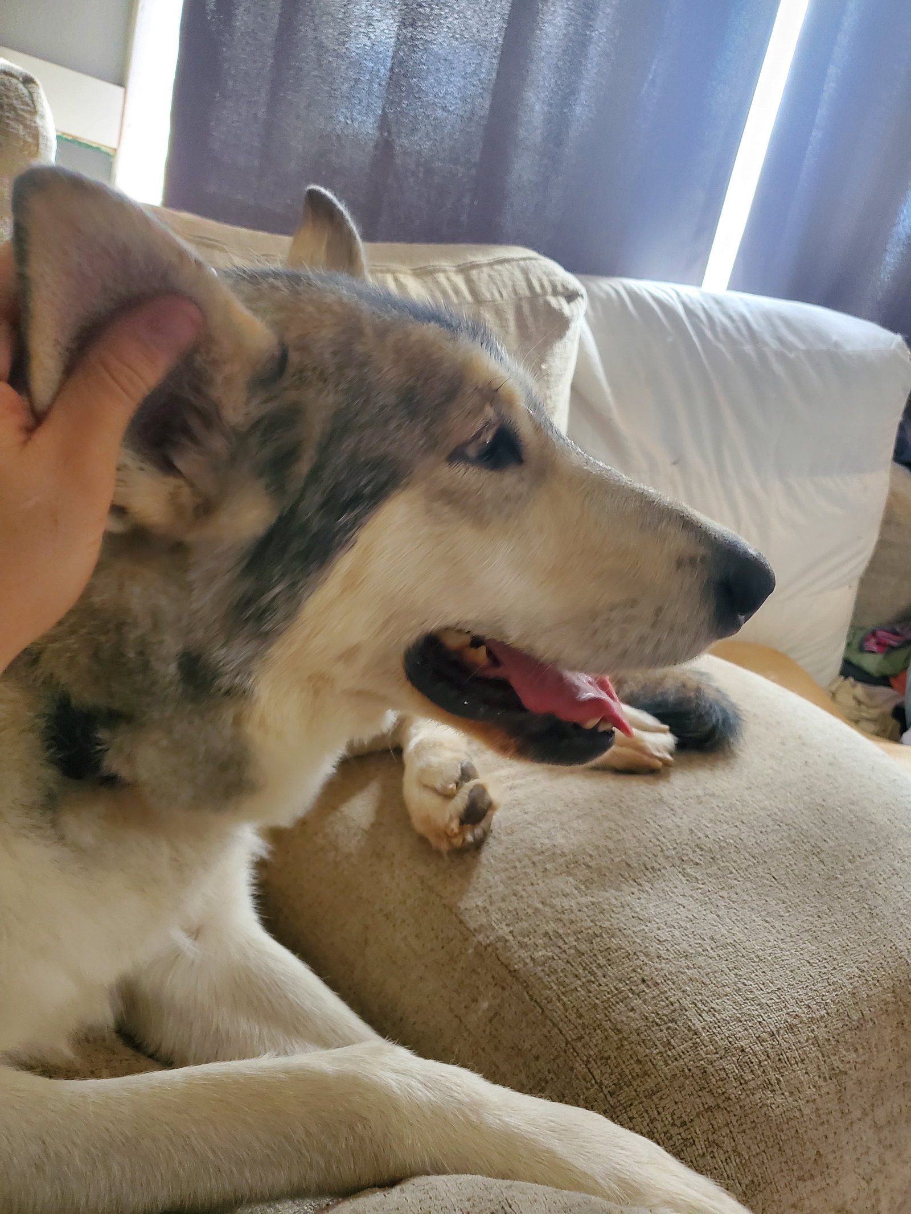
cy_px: 607
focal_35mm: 26
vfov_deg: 67.3
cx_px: 456
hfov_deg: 53.1
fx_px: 912
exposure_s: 1/40
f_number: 1.5
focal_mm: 4.3
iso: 640
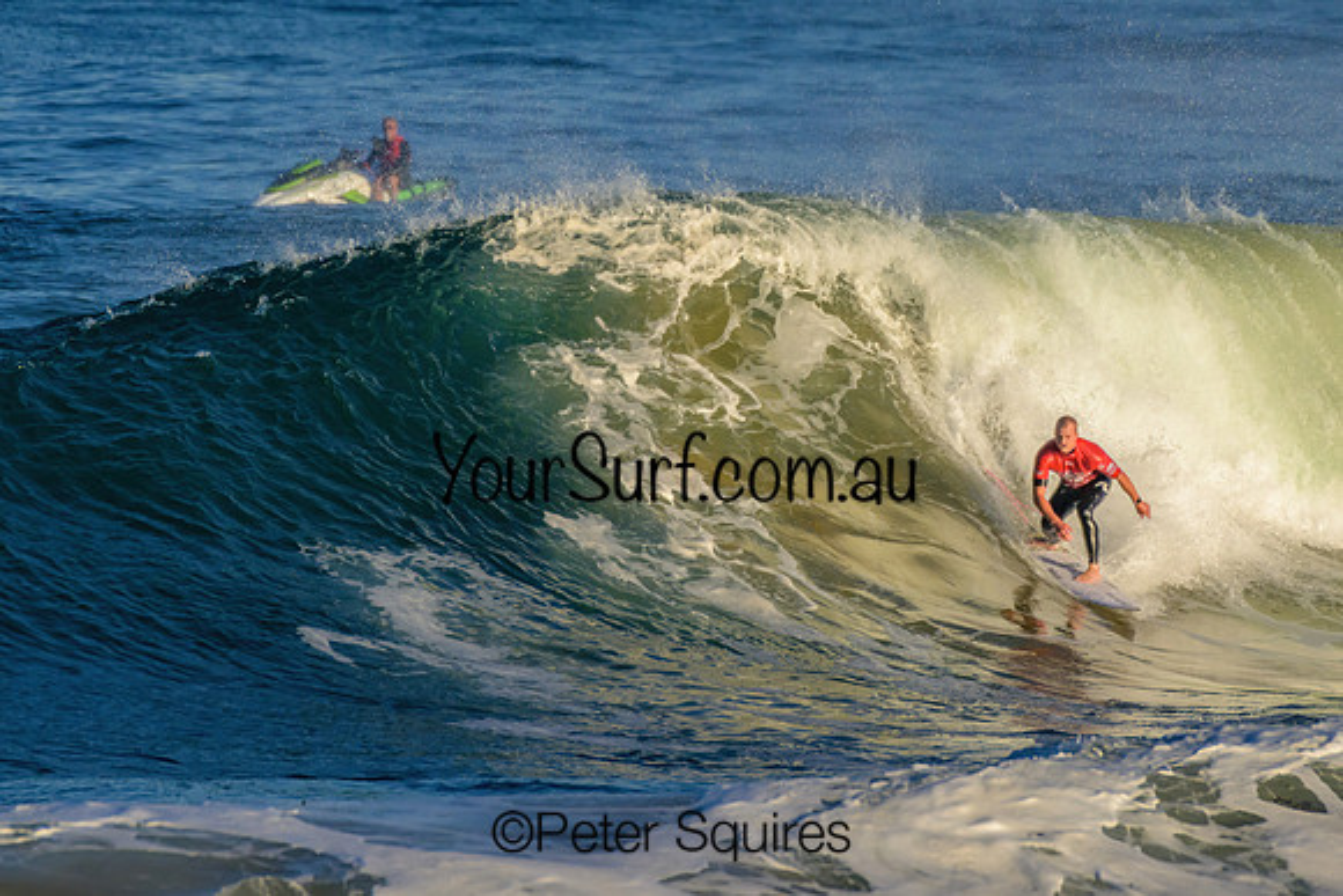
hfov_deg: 1.9
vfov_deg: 1.2
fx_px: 41279
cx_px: 741
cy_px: 419
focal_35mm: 1106
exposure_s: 1/3200
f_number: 11
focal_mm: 1000
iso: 1600
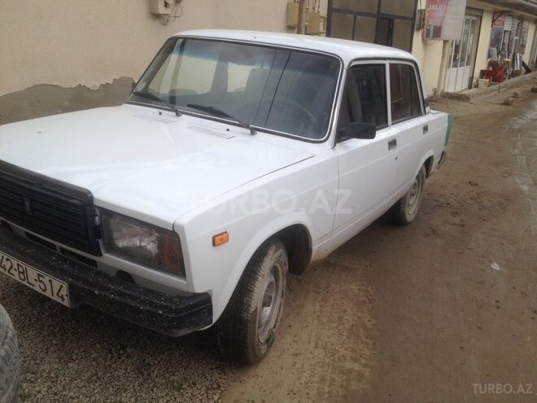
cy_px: 202
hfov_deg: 52.6
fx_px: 543
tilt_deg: -23.2
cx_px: 268
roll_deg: -2.4
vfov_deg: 40.7
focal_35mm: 35
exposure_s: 1/756
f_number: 2.4
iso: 50
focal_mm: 4.28
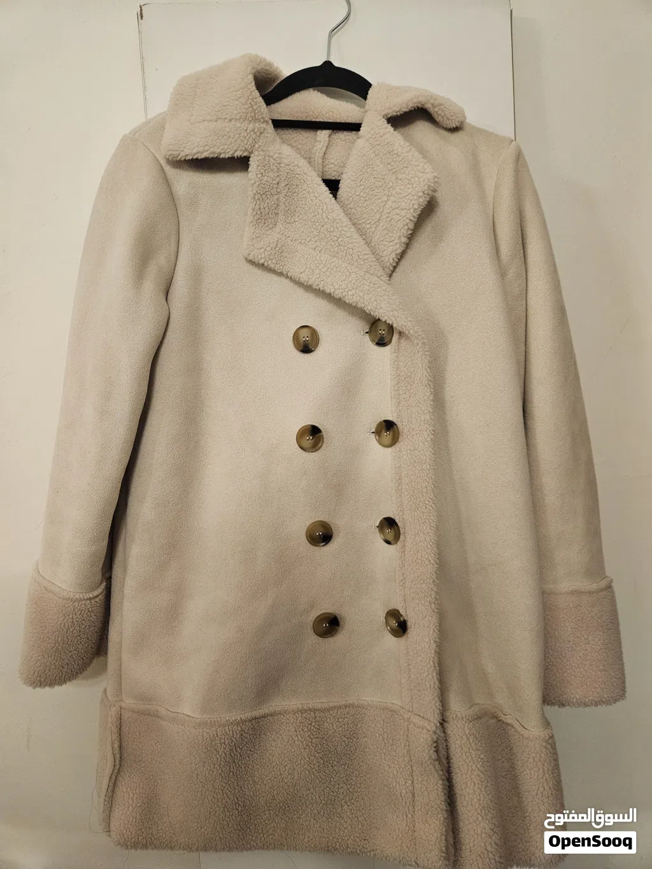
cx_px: 326
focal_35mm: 23
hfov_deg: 58.9
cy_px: 434
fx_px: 578
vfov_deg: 73.9
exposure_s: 1/100
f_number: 1.8
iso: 640
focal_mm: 5.4
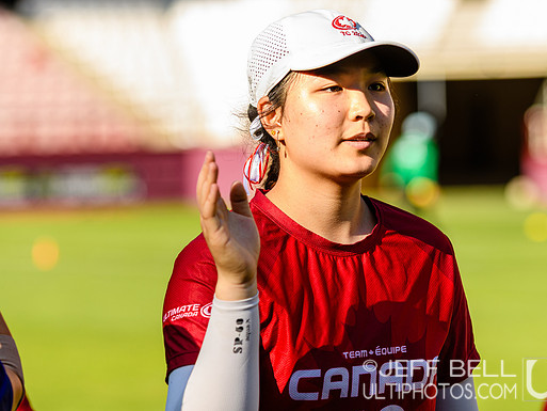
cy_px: 206
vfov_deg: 7.3
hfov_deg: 9.7
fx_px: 3224
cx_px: 292
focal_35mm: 204
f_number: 3.2
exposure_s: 1/1250
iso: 220
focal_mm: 125
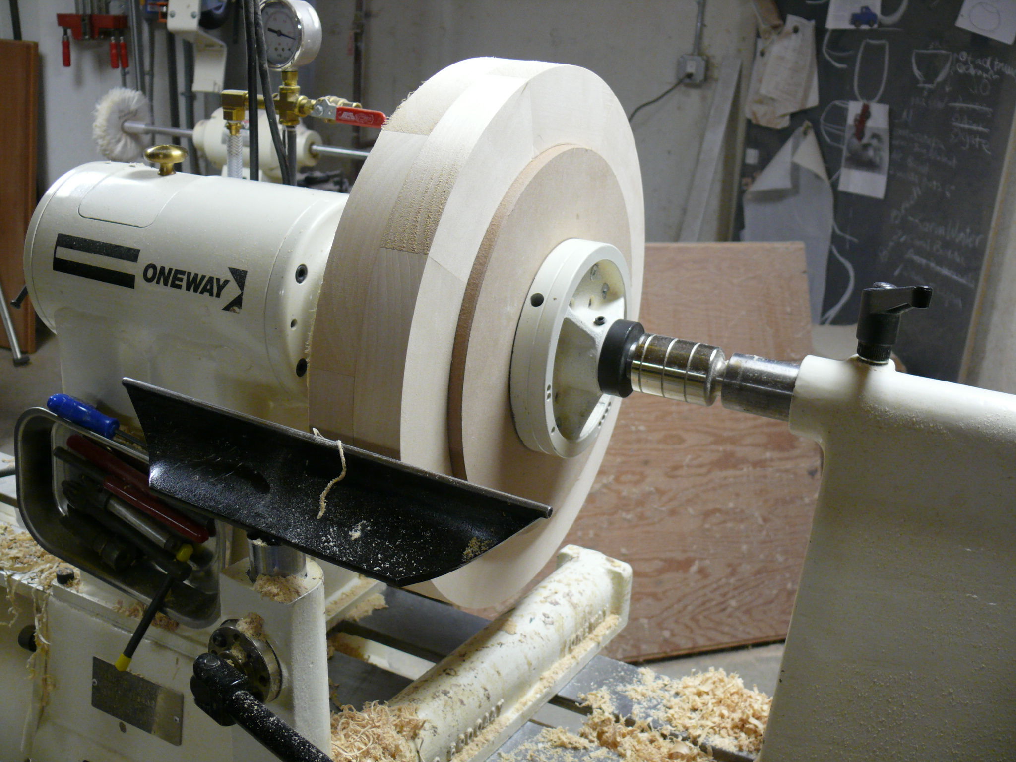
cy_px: 381
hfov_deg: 52.6
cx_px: 508
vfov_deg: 40.7
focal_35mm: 35
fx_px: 1027
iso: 200
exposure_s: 1/30
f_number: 2.8
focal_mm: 7.5
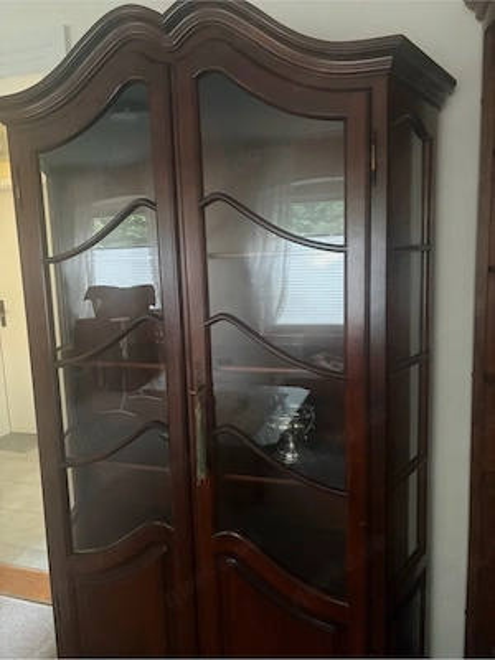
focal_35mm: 26
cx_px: 248
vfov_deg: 67.3
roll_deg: +2.3
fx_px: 496
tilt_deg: -7.1
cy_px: 330
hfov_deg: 53.1
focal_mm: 5.96
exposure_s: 1/30
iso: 800
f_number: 1.6
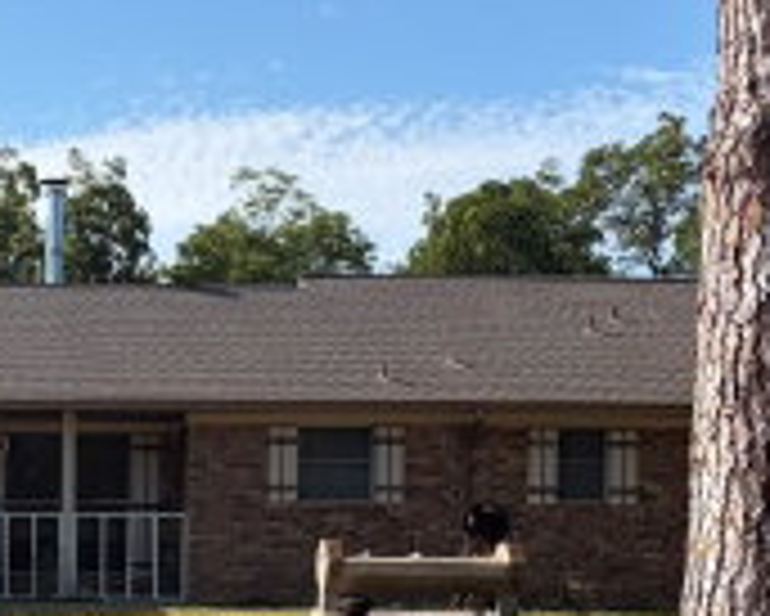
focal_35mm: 76
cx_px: 9
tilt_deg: -0.7
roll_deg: -1.0
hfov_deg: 24.0
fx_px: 1733
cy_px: 594
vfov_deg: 19.7
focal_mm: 5.96
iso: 50
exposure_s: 1/2747
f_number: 1.6
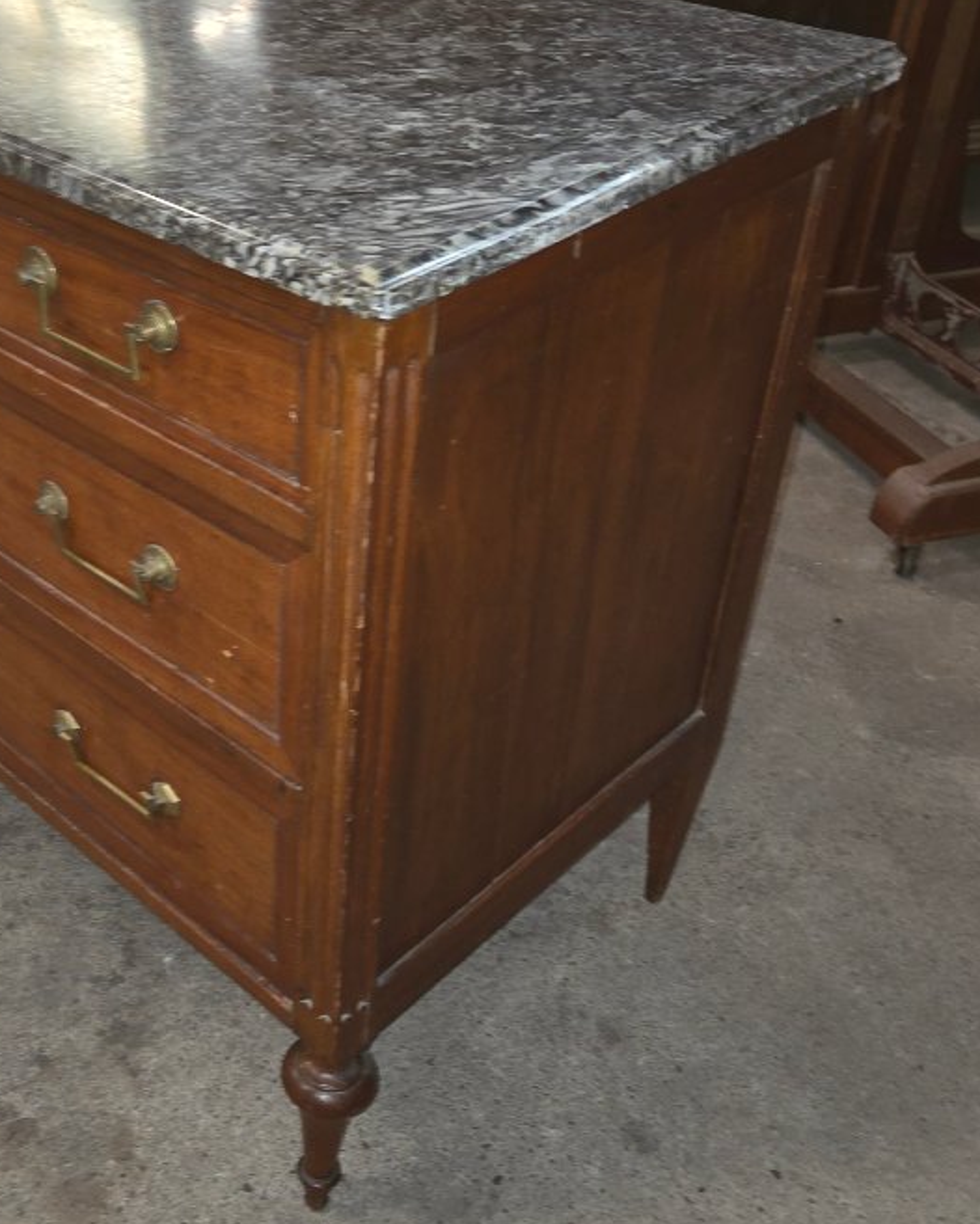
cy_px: 499
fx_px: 1486
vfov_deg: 44.6
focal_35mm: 41
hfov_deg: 35.0
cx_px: 155
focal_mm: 5.4
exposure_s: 1/17.2
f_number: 1.8
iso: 125
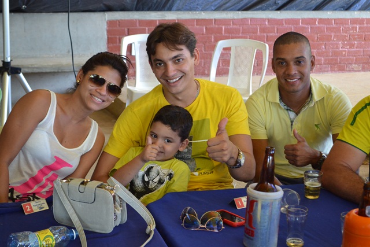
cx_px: 185
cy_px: 124
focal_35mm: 69
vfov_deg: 19.7
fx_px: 709
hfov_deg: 29.2
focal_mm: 46
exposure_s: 1/60
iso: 1250
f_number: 5.3
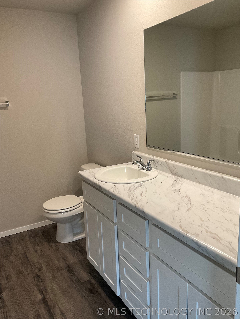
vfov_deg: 61.7
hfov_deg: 48.2
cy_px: 160
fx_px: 268
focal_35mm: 29
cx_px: 120
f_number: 1.8
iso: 64
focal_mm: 3
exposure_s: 1/60
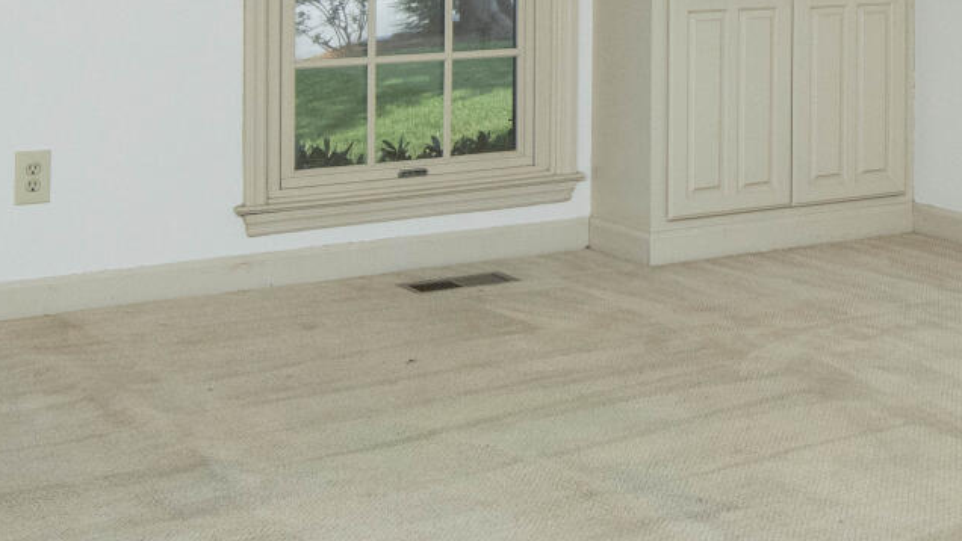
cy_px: -136
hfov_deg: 25.9
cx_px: 885
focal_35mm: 79
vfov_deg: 14.7
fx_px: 2016
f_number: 9
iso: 400
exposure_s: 1/250
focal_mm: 16
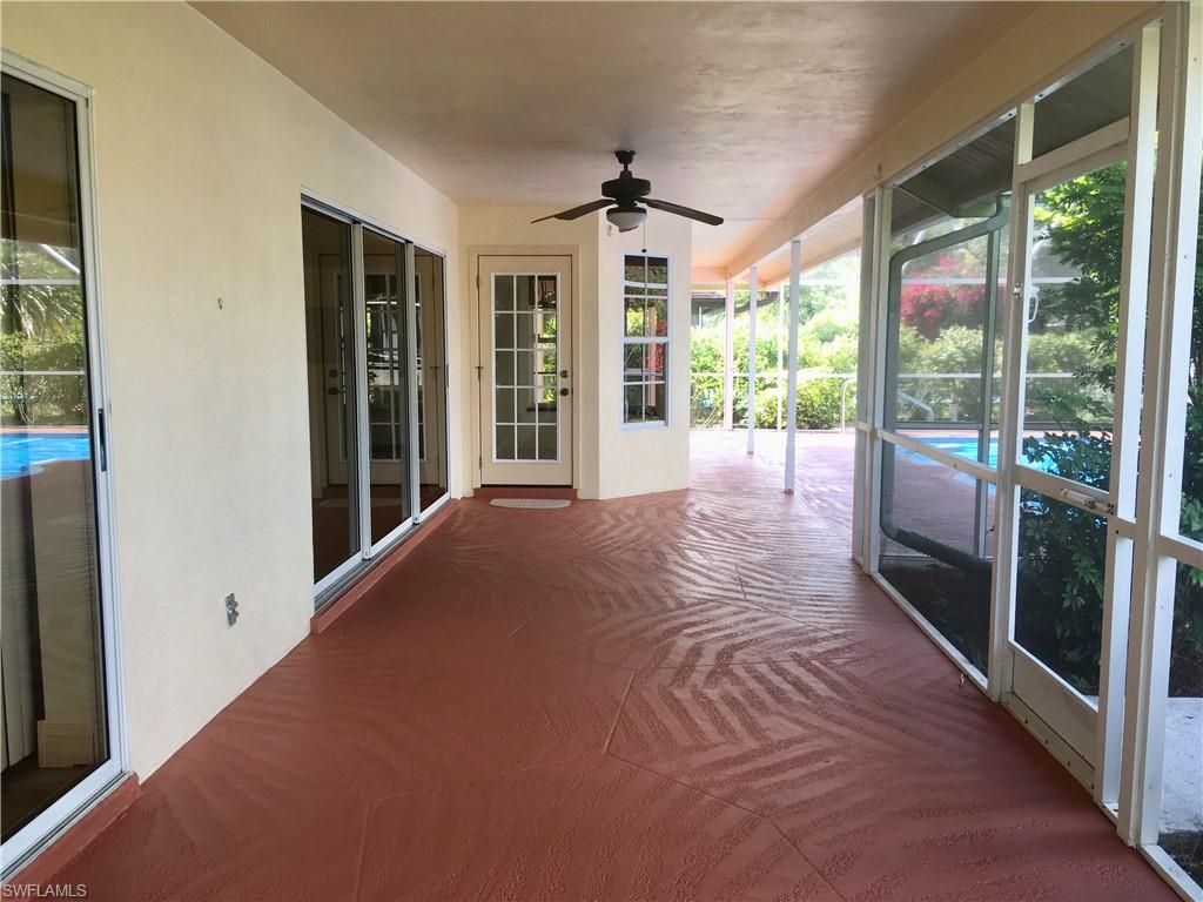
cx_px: 602
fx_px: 1008
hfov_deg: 61.7
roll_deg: -1.5
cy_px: 451
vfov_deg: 48.2
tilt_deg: -5.0
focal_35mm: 29
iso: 25
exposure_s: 1/60
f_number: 2.2
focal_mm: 4.15
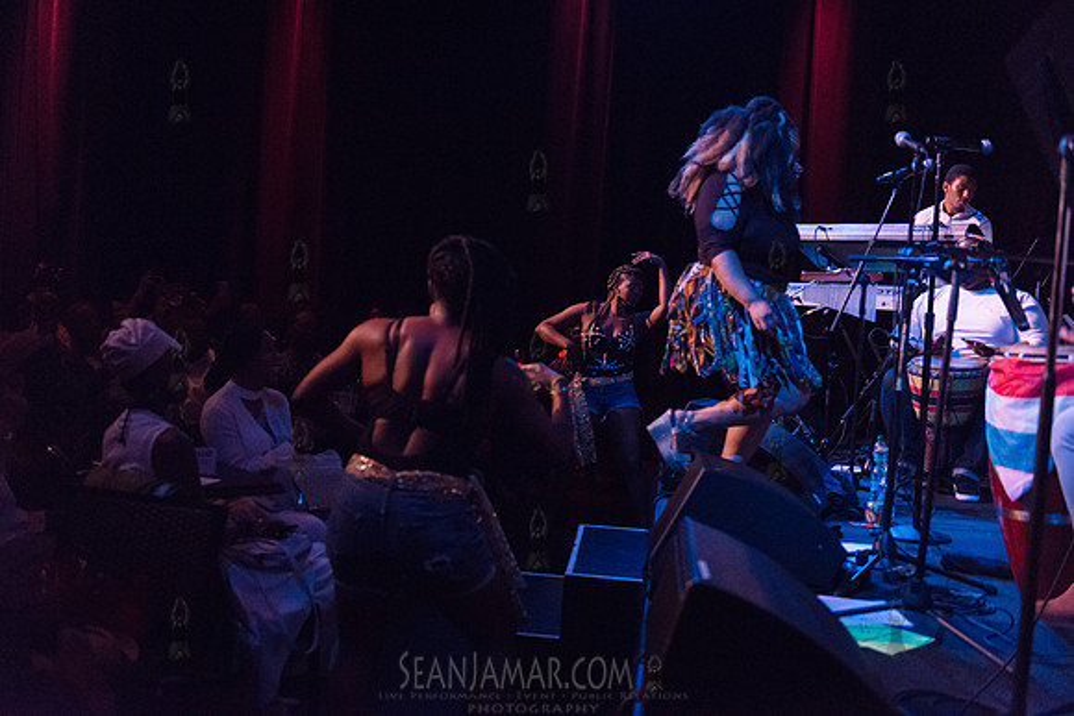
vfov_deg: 35.1
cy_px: 358
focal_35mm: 38
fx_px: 1134
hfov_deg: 50.7
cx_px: 537
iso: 4000
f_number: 2.8
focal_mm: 38
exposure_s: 1/250
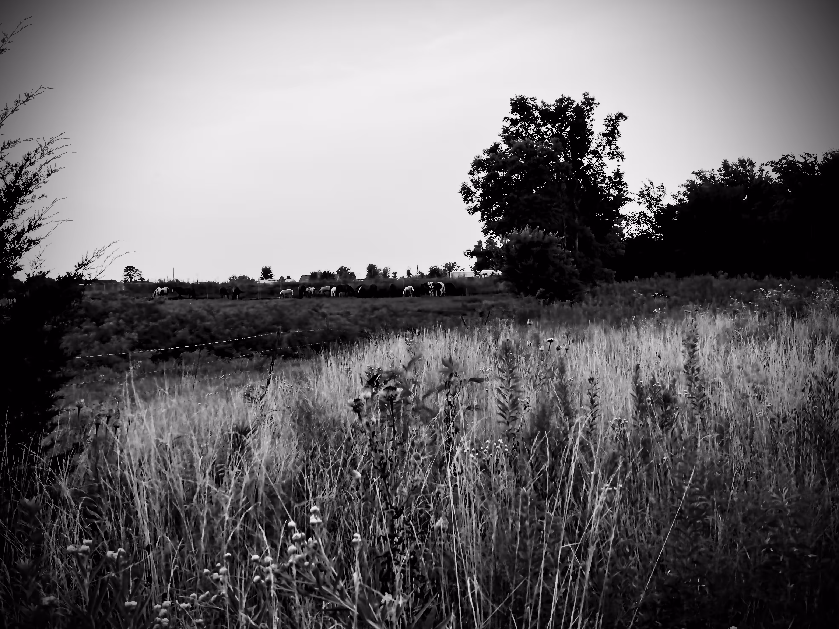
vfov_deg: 27.5
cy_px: 315
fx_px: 1285
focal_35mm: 53
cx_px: 415
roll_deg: +1.3
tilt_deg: +0.9
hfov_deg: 36.2
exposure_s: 1/309
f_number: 2
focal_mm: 6
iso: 25
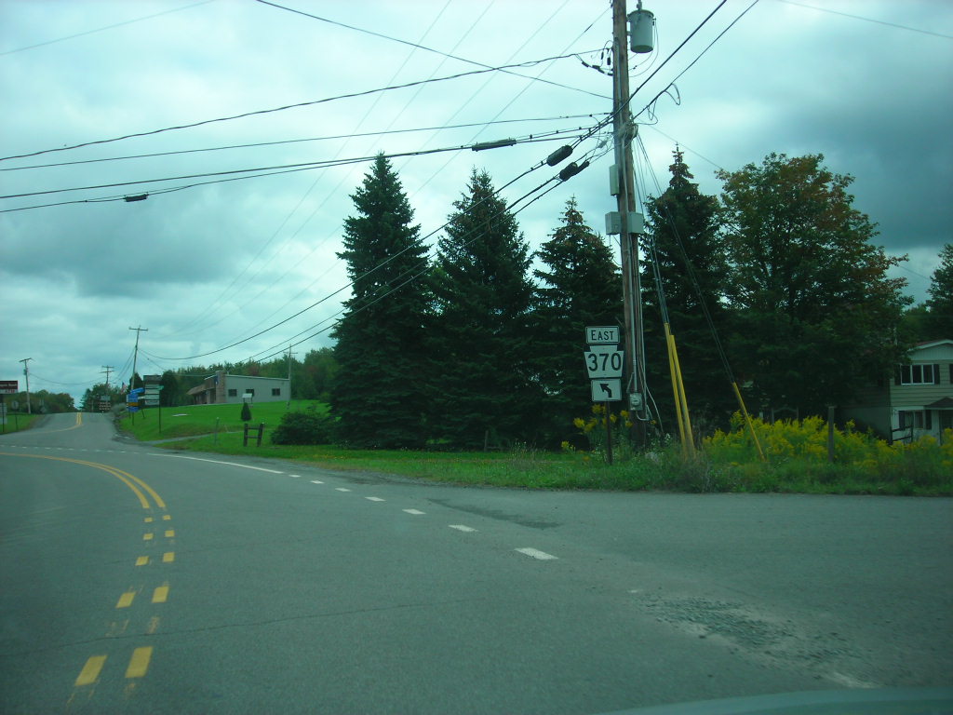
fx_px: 1046
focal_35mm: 38
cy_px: 358
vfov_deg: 37.7
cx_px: 476
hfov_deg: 49.0
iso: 50
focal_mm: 6.3
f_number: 3.2
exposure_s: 1/416
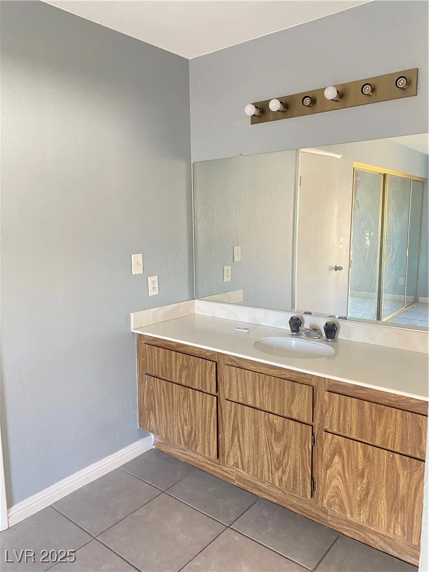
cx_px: 214
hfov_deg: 53.1
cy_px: 286
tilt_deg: -7.1
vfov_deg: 67.3
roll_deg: +0.2
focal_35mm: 26
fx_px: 430
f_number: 1.8
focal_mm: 4.25
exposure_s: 1/60
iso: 320
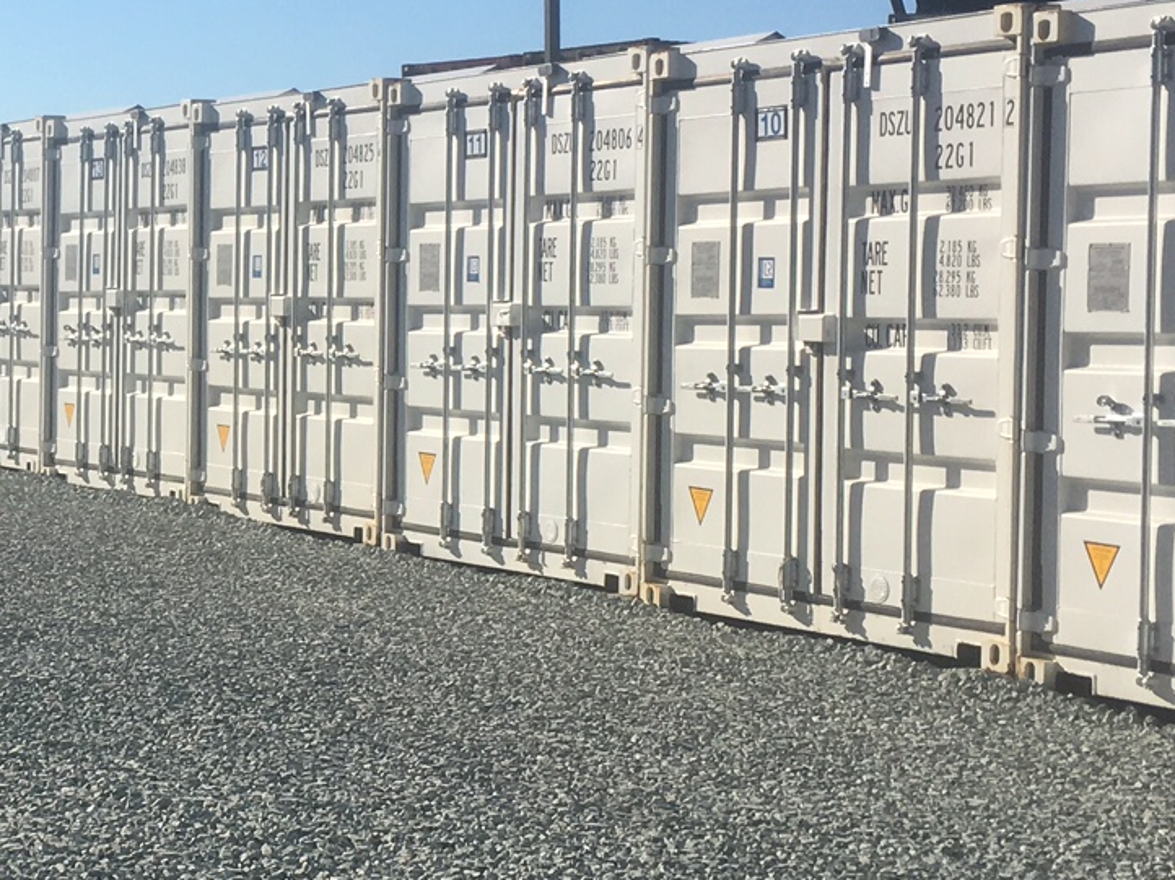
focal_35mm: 81
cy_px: 381
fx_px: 2749
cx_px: -26
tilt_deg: -1.4
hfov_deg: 23.1
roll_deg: +0.5
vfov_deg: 18.2
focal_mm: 4.15
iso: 25
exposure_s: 1/2024
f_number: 2.2
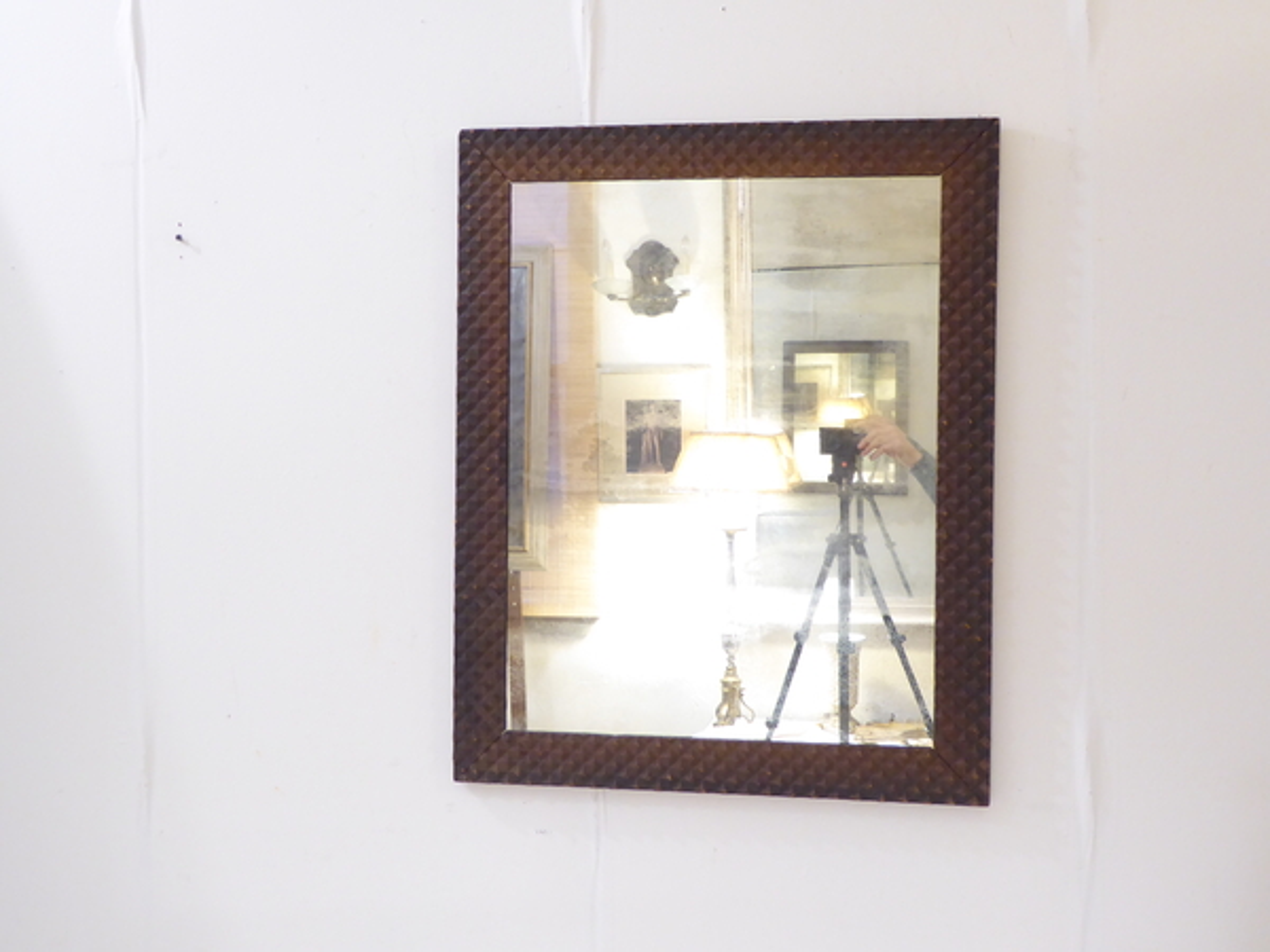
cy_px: 476
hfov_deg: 51.4
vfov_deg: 39.7
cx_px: 635
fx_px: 1321
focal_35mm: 36
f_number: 3.7
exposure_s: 1/6
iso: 400
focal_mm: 6.3
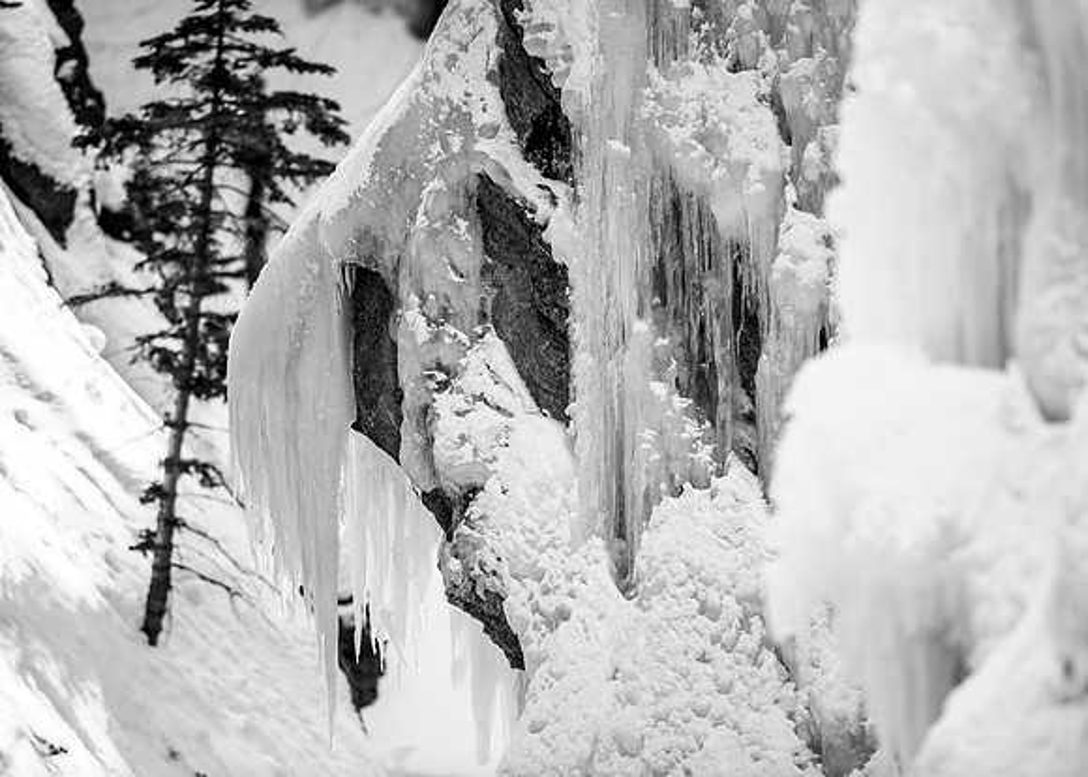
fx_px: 12962
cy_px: 388
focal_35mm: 420
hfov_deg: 4.8
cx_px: 584
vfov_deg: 3.4
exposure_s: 1/3200
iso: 200
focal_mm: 400
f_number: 2.8
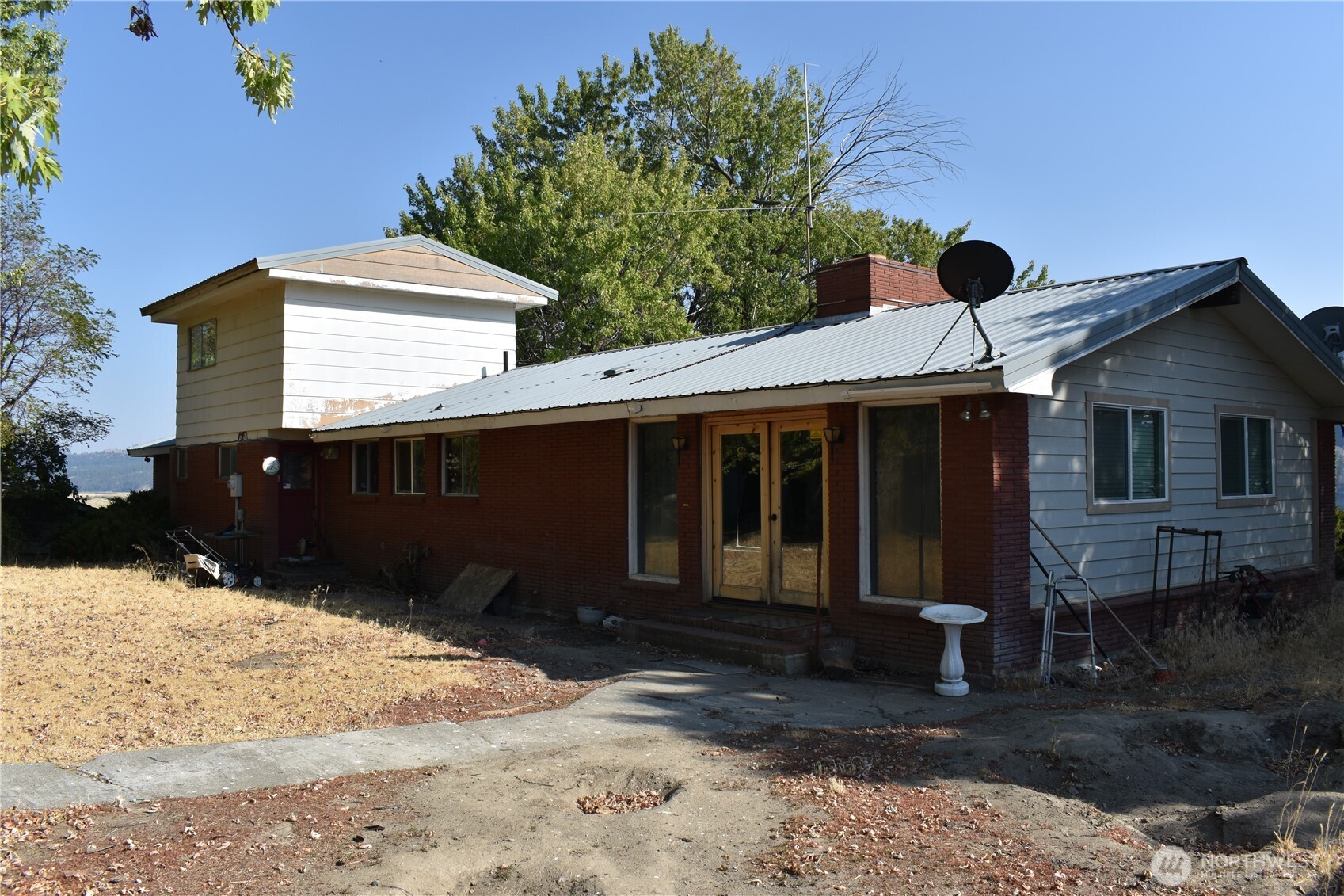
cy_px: 448
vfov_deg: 43.6
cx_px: 672
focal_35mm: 30
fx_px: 1120
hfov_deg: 61.9
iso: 100
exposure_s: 1/320
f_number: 9
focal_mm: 20
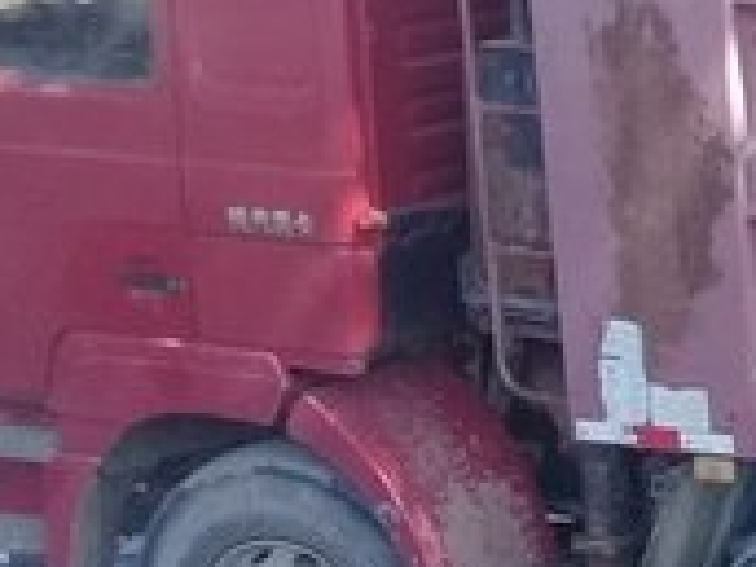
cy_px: 345
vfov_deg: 12.4
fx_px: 2599
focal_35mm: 119
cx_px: 1301
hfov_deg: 14.7
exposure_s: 1/229
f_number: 2.2
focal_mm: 3.3
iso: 50
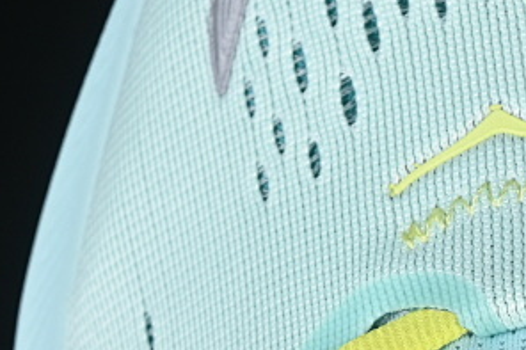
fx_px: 4001
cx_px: 474
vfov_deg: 5.0
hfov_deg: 7.5
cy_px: 236
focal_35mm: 274
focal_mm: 50
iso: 160
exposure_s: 1/80
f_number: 7.1
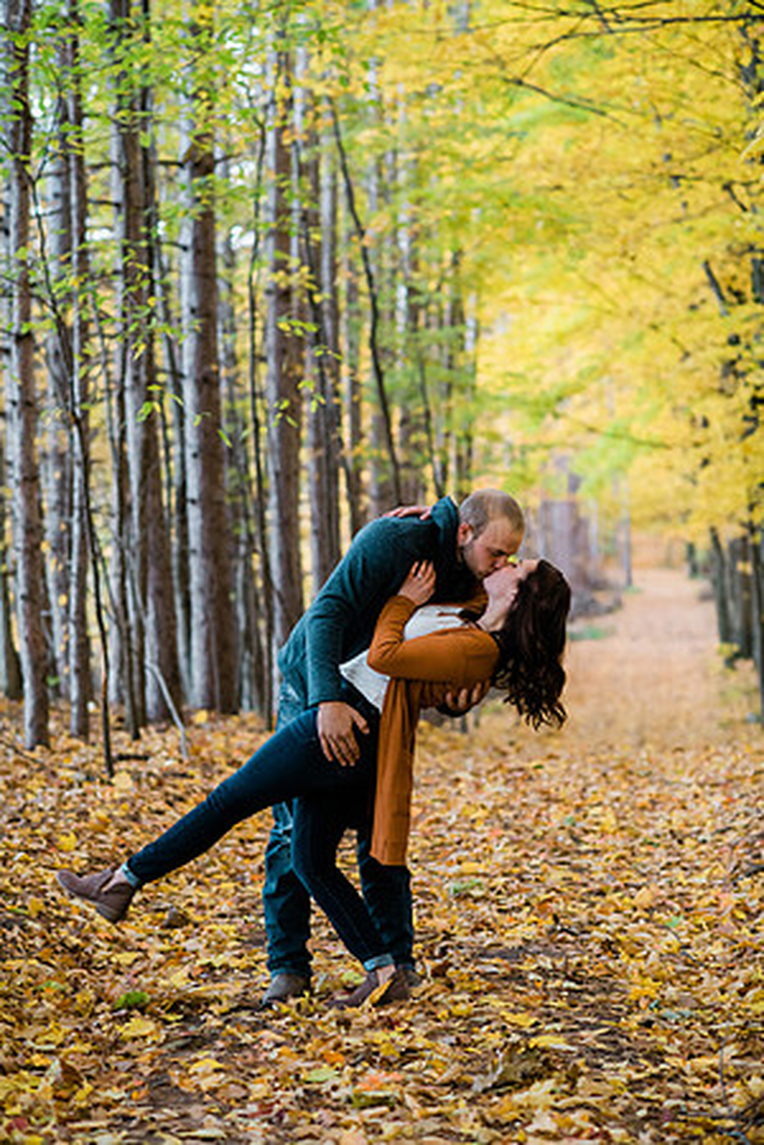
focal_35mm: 85
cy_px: 572
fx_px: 2706
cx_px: 382
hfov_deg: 16.1
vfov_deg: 23.9
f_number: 2.8
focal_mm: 85
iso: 500
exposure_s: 1/200
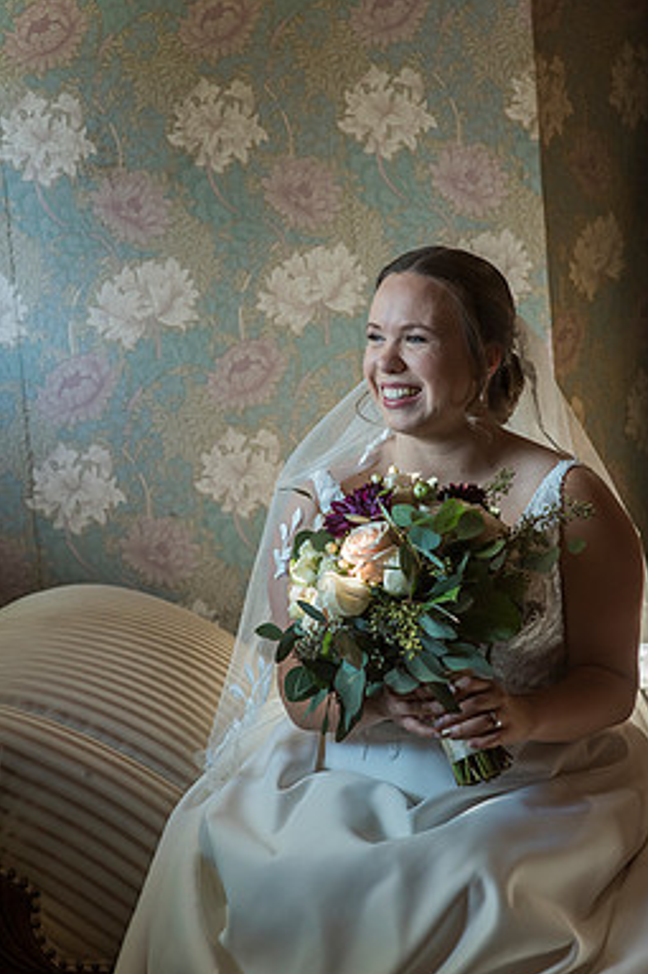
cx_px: 361
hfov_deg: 13.7
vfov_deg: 20.4
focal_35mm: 100
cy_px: 524
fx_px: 2702
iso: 800
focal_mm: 85
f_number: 4.5
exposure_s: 1/200
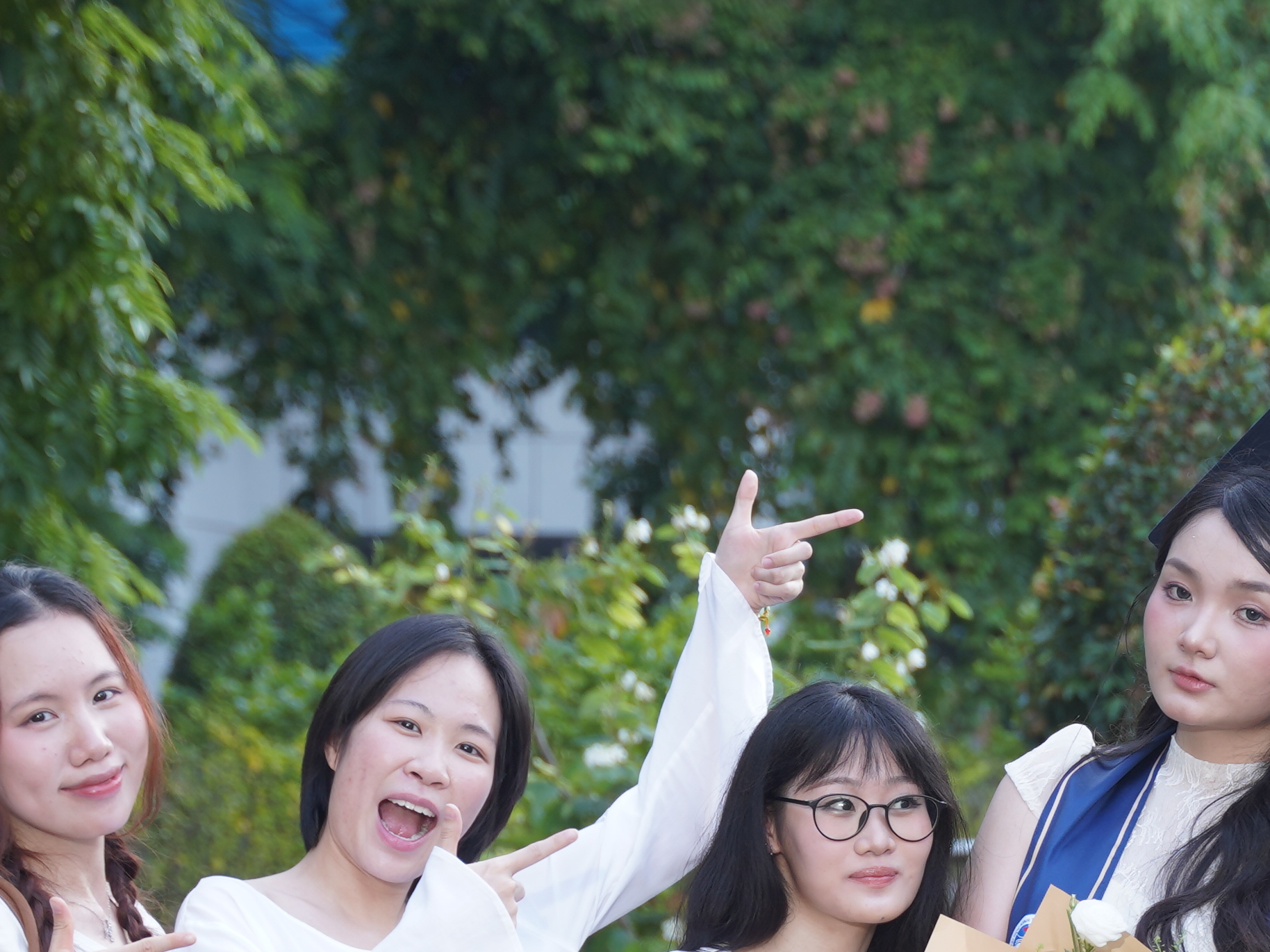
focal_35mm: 142
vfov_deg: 10.3
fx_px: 5210
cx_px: 1128
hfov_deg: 13.8
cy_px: 1110
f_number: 2.8
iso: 160
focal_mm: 45
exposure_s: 1/200
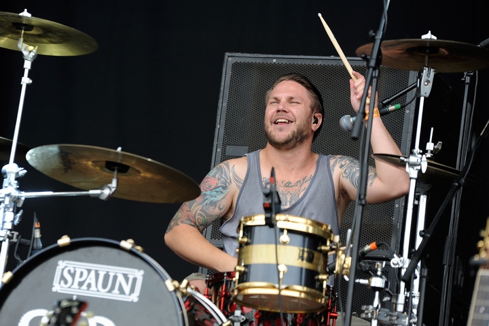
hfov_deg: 10.3
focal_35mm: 200
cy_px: 163
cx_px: 244
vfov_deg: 6.9
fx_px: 2715
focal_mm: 200
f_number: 4
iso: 200
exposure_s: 1/250
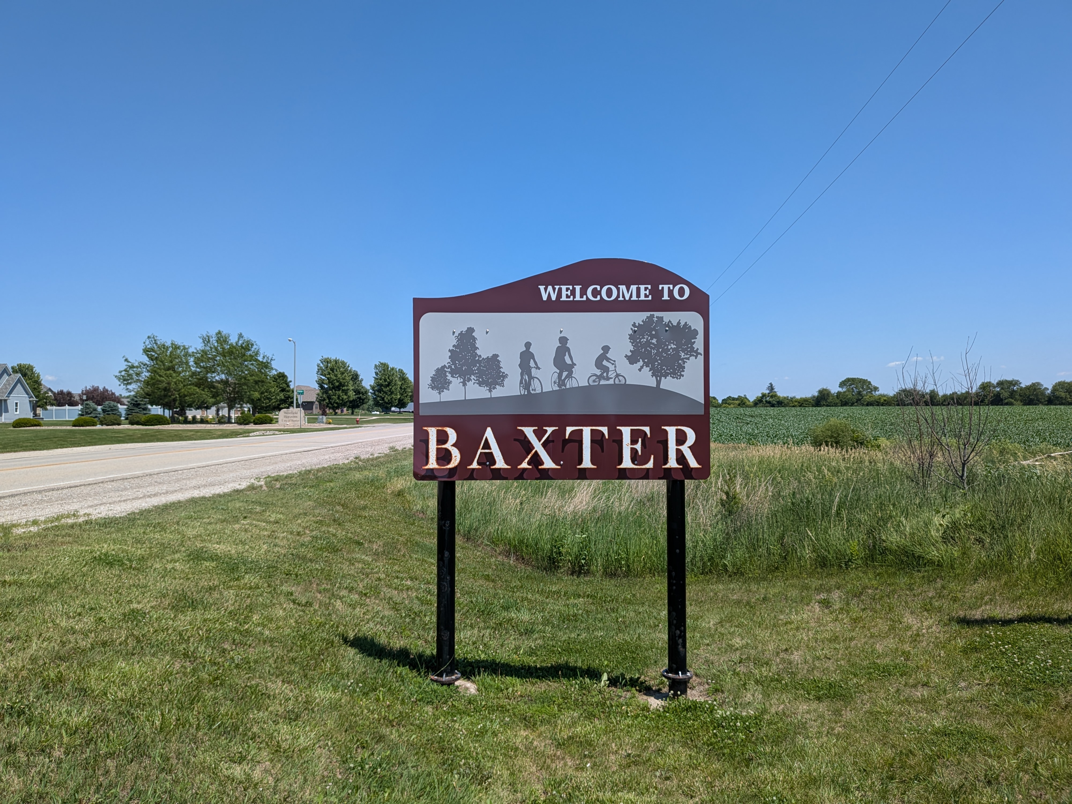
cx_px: 536
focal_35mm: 24
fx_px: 743
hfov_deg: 71.6
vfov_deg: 56.8
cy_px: 402
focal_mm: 4.53
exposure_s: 1/2058
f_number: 1.7
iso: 43
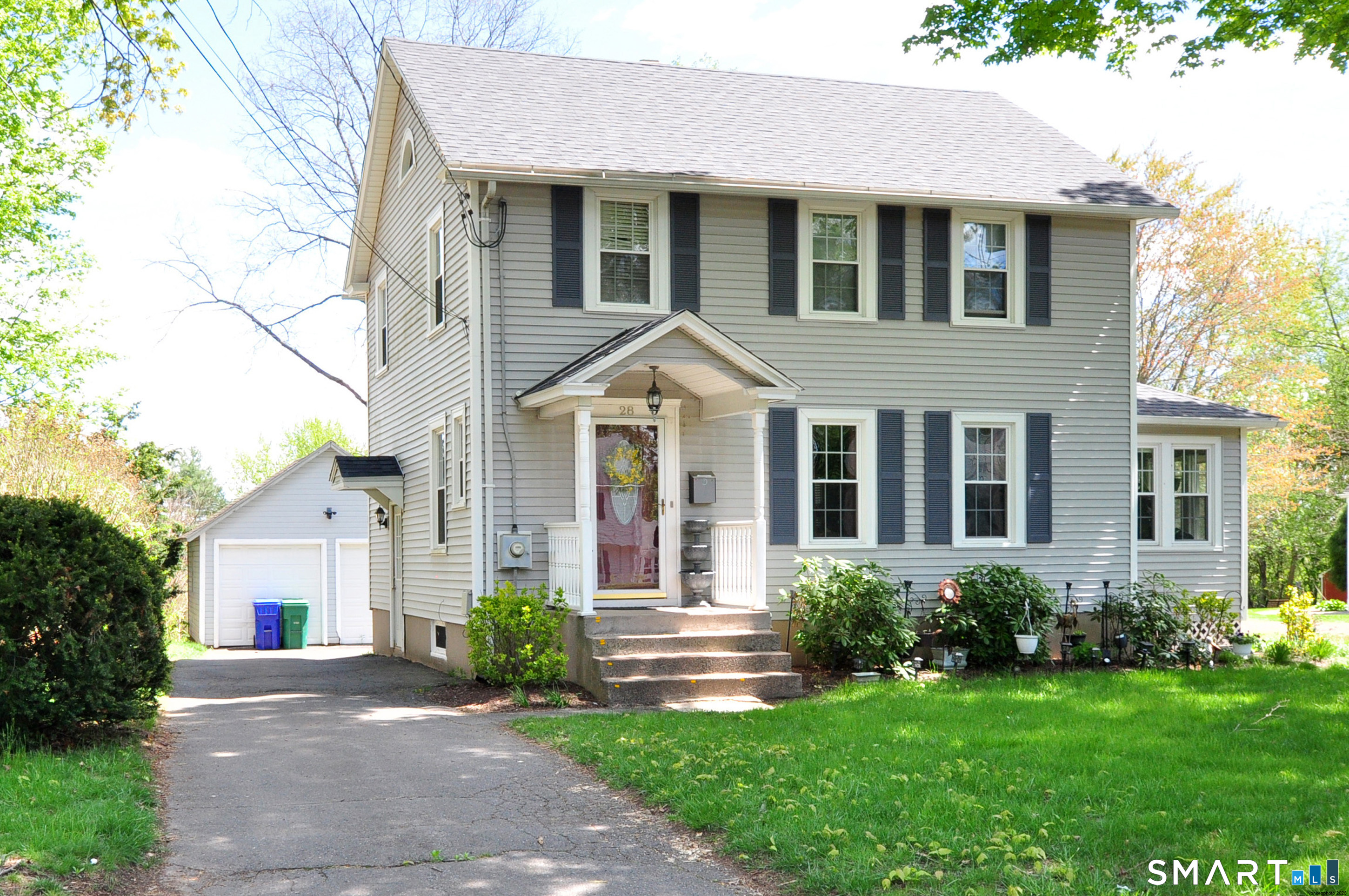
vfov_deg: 45.6
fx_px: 1067
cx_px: 674
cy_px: 448
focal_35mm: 28
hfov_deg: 64.6
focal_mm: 19
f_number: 8
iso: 640
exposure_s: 1/250
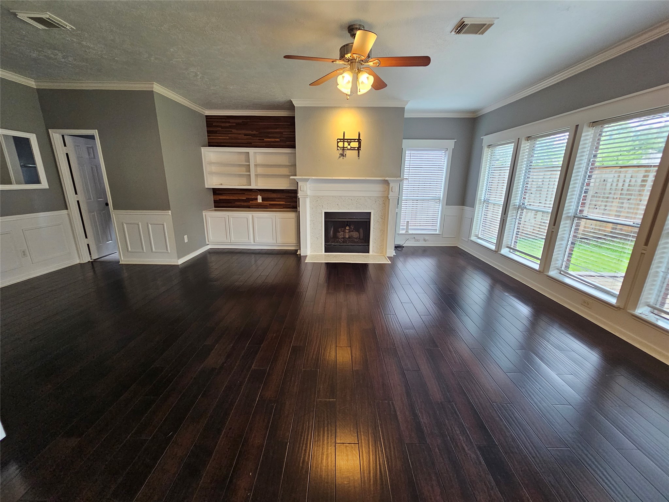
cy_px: 251
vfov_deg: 89.9
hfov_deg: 106.2
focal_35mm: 13
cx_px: 334
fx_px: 251
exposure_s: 1/60
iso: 250
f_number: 2.2
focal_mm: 2.2
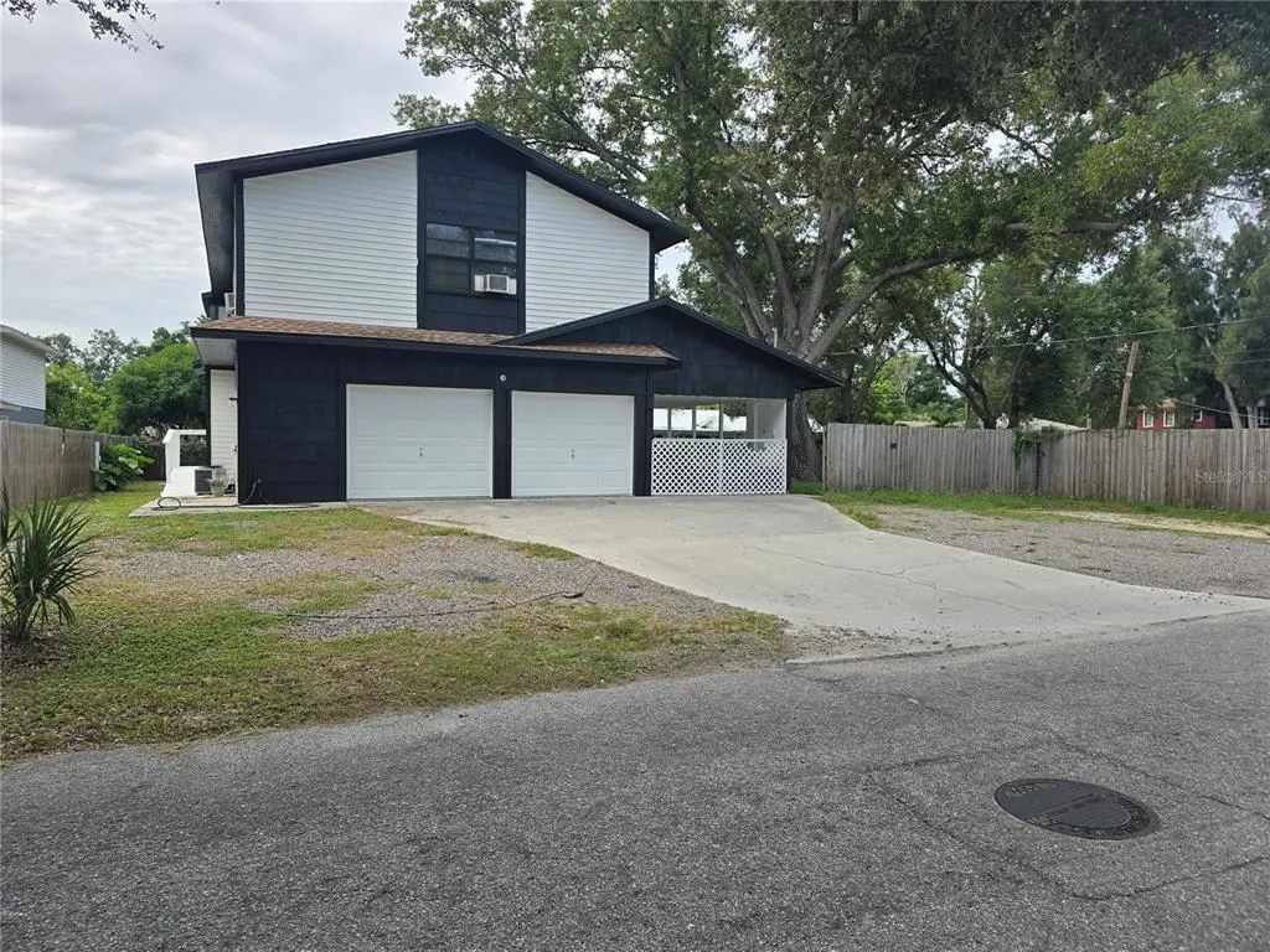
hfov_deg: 73.9
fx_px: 844
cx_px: 635
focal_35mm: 23
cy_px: 476
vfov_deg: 58.9
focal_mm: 6.3
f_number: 1.7
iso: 12
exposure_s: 1/650
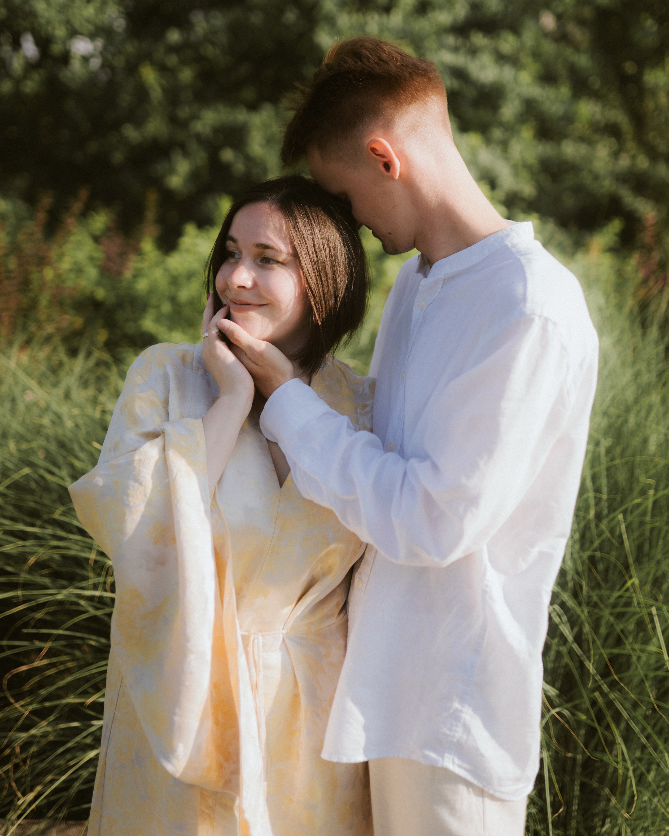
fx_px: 990
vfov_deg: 45.5
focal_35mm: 40
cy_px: 330
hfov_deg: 37.3
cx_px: 336
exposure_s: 1/4000
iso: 160
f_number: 1.4
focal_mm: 35
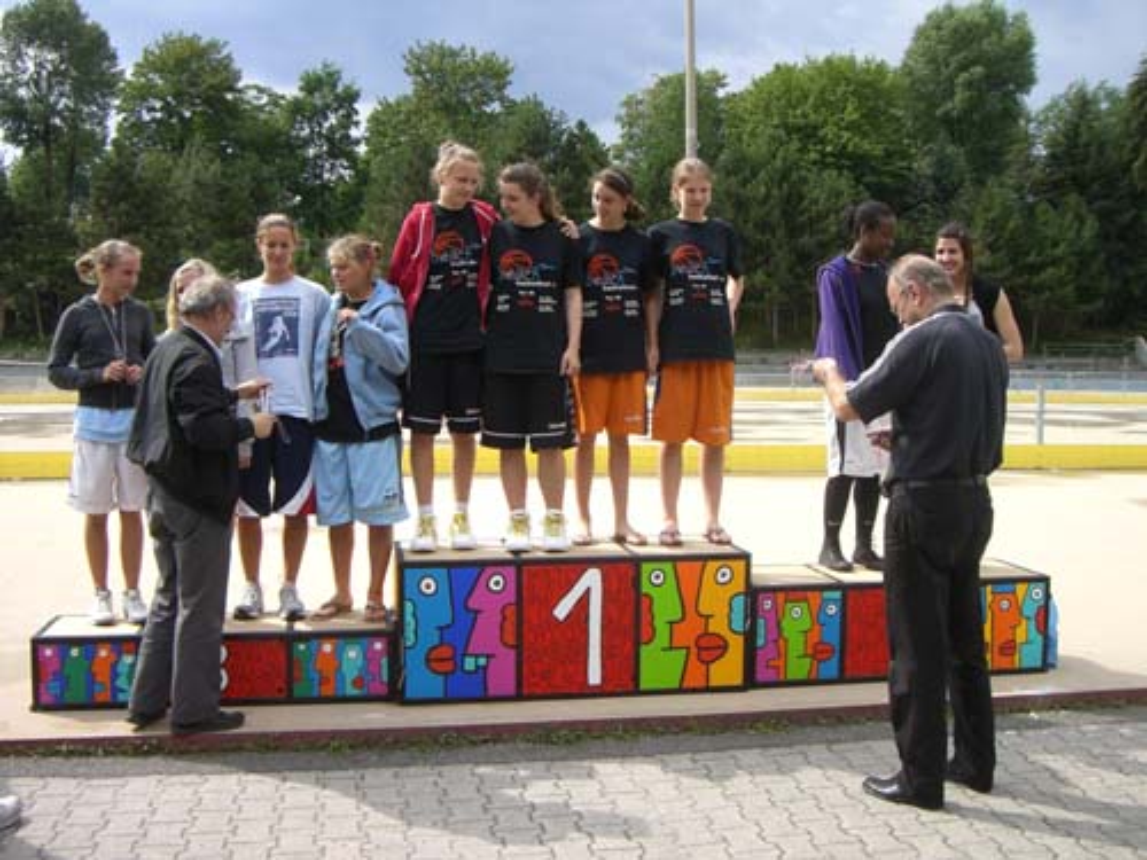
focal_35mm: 38
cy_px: 430
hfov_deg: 49.0
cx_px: 574
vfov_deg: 37.7
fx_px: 1259
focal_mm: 6.2
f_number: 4.3
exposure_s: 1/400
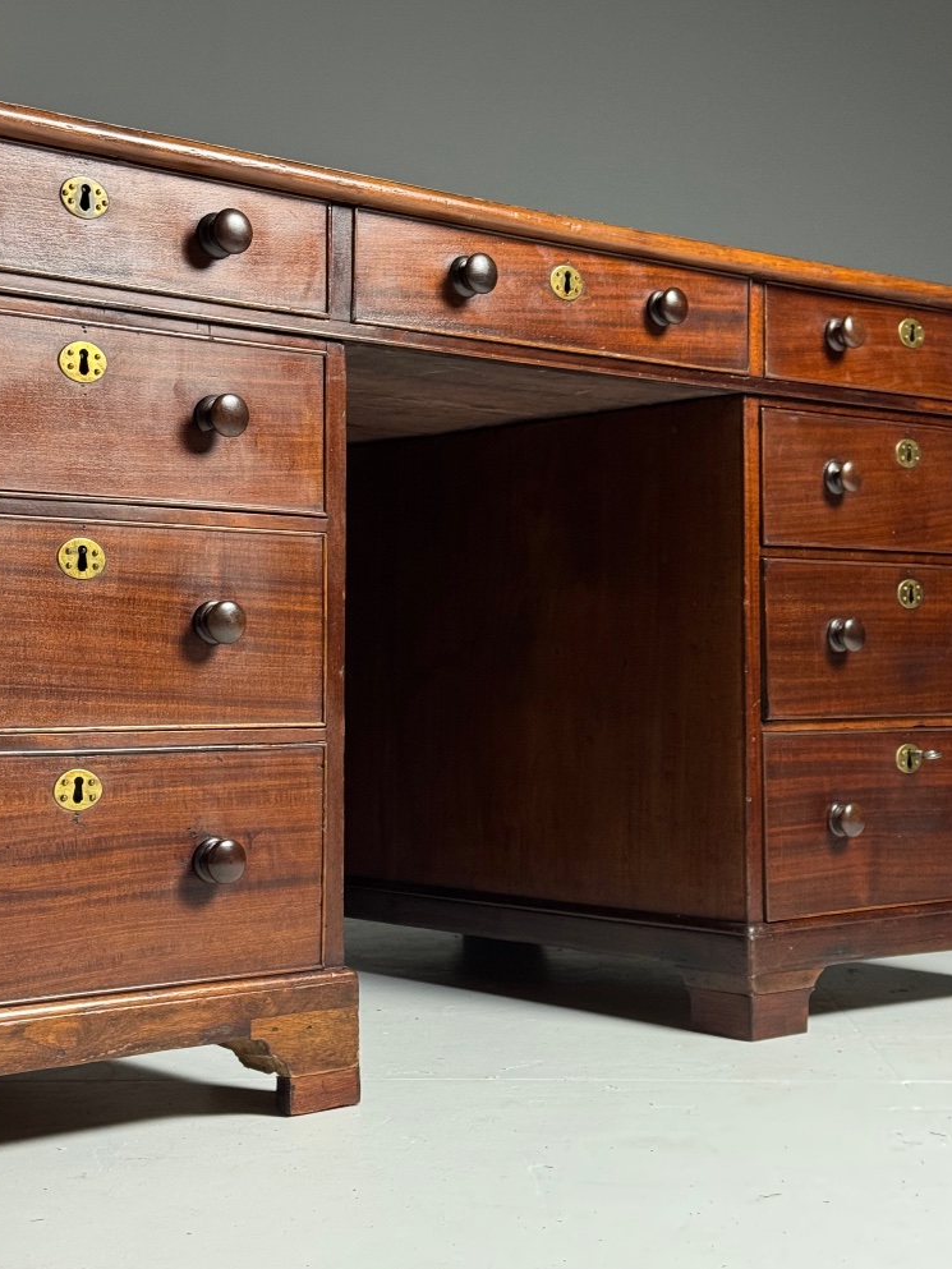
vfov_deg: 33.2
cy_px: 583
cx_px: 539
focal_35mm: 58
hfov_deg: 25.2
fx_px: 2126
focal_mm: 6.76
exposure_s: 1/33
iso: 200
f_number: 1.78
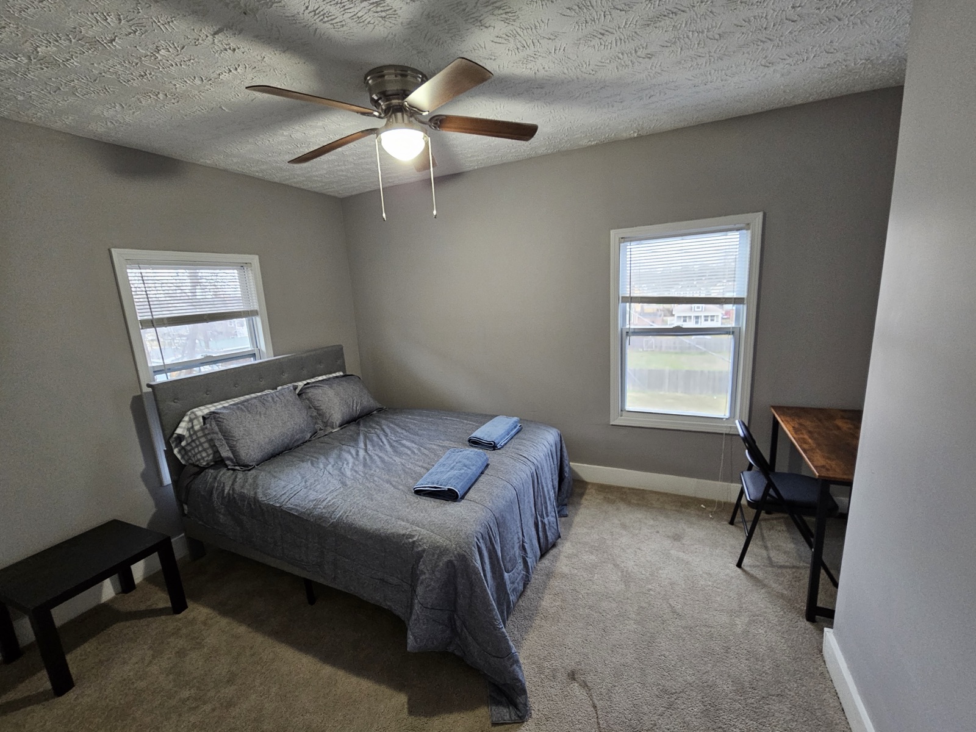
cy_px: 366
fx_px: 367
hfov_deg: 106.2
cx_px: 488
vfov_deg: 89.9
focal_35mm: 13
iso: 400
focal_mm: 2.2
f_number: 2.2
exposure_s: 1/30
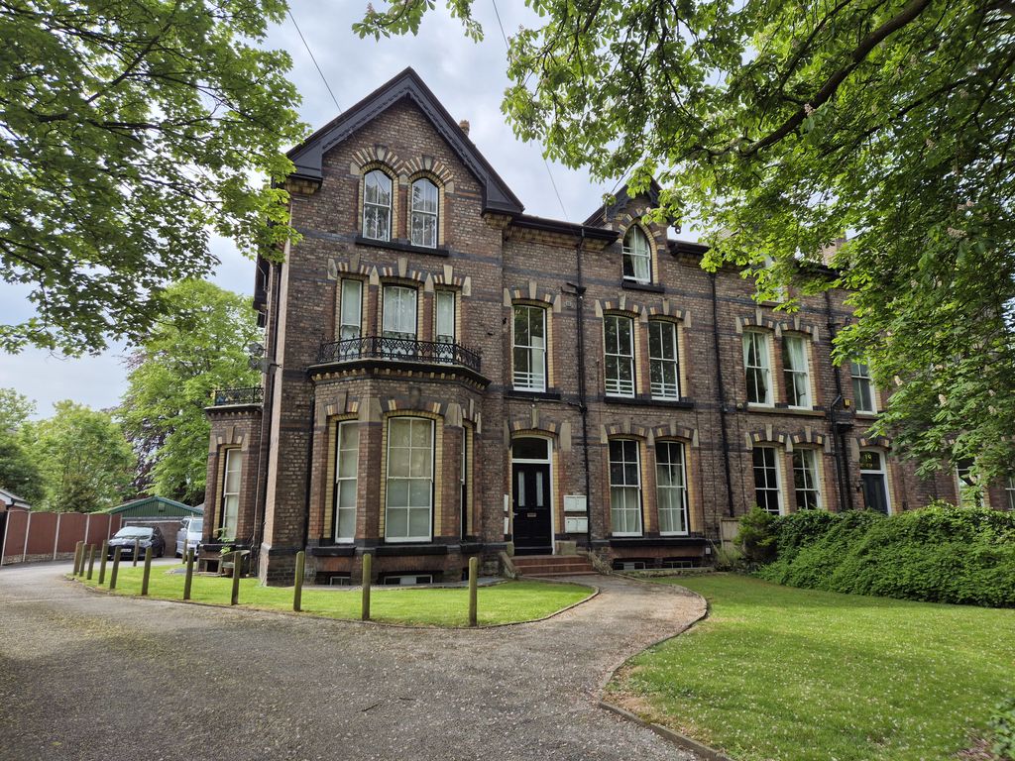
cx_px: 508
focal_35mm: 23
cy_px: 380
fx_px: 674
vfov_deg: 58.9
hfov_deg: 73.9
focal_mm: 5.4
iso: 25
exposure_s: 1/1908
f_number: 1.8
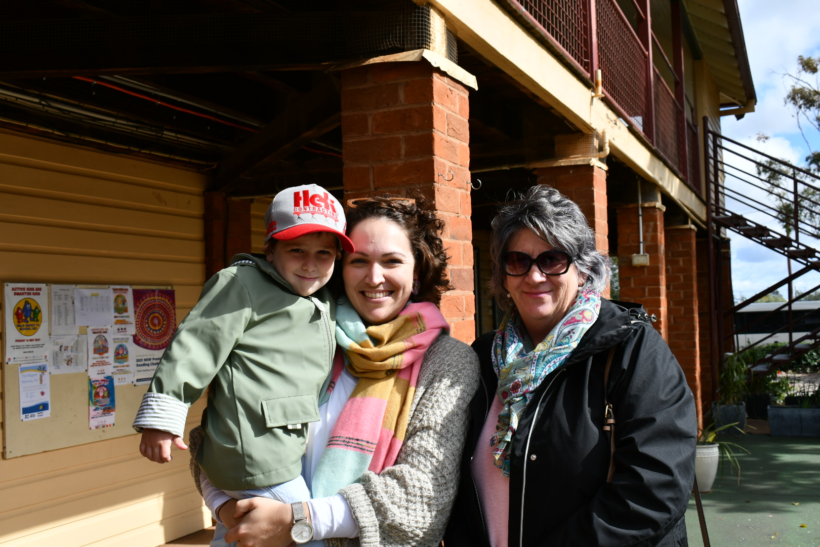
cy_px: 274
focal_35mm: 39
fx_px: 888
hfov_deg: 49.6
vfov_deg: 34.2
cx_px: 410
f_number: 8
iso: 100
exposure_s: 1/250
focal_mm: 26
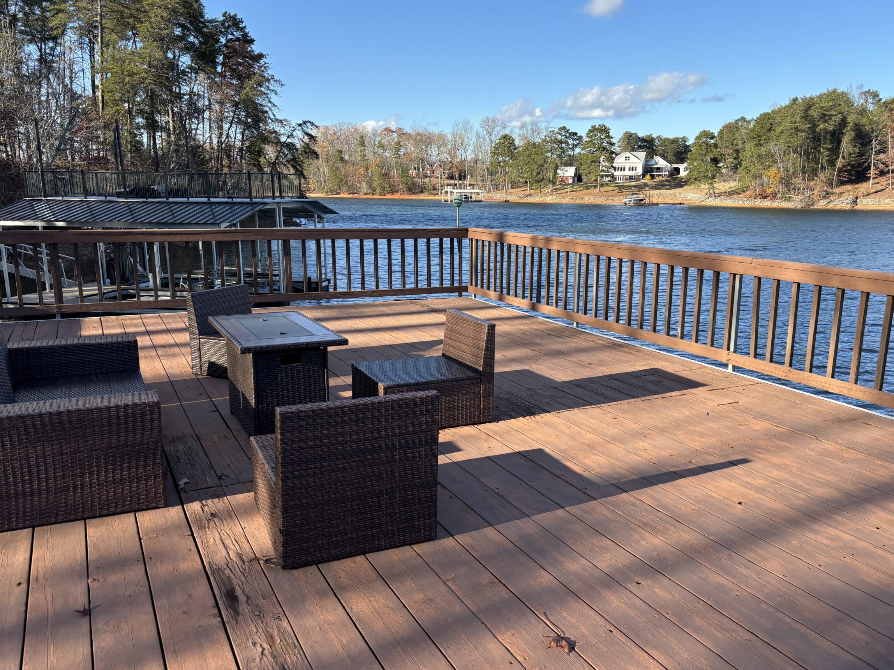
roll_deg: -1.3
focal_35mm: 29
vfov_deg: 48.2
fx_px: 749
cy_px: 334
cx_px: 498
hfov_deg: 61.5
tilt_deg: -10.5
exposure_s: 1/1295
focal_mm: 5.96
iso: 50
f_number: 1.6
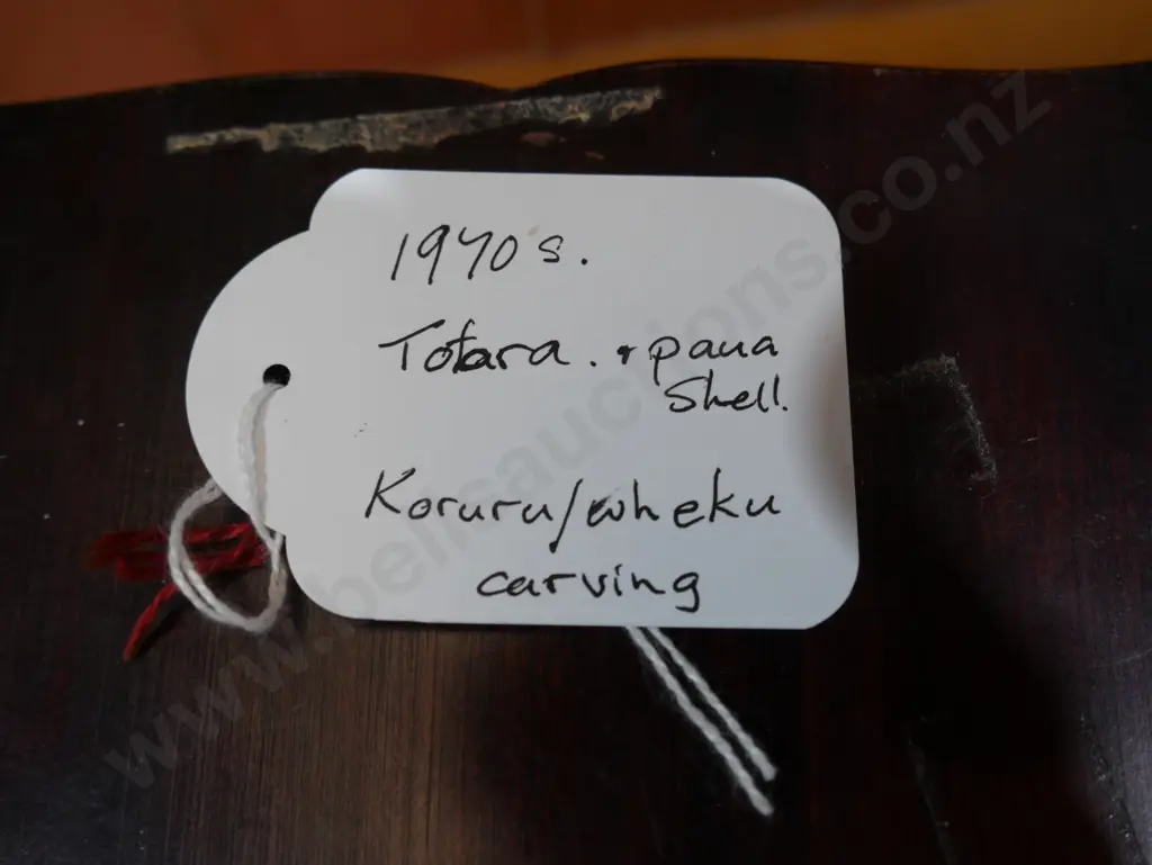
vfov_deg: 39.7
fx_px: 1199
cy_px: 432
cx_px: 576
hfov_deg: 51.3
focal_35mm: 36
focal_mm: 18
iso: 400
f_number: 4
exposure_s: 1/60
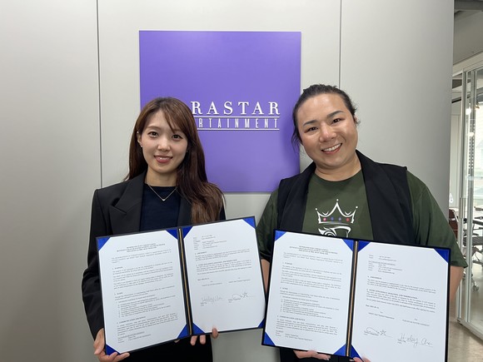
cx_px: 242
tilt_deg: -2.9
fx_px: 363
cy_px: 181
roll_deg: +0.2
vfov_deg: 53.1
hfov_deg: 67.3
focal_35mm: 26
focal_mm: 5.7
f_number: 1.5
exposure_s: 1/60
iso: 80
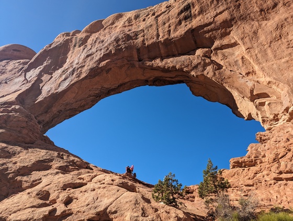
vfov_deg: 57.0
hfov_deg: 71.5
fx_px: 203
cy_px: 110
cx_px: 146
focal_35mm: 24
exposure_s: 1/1364
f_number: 1.85
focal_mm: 6.81
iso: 42
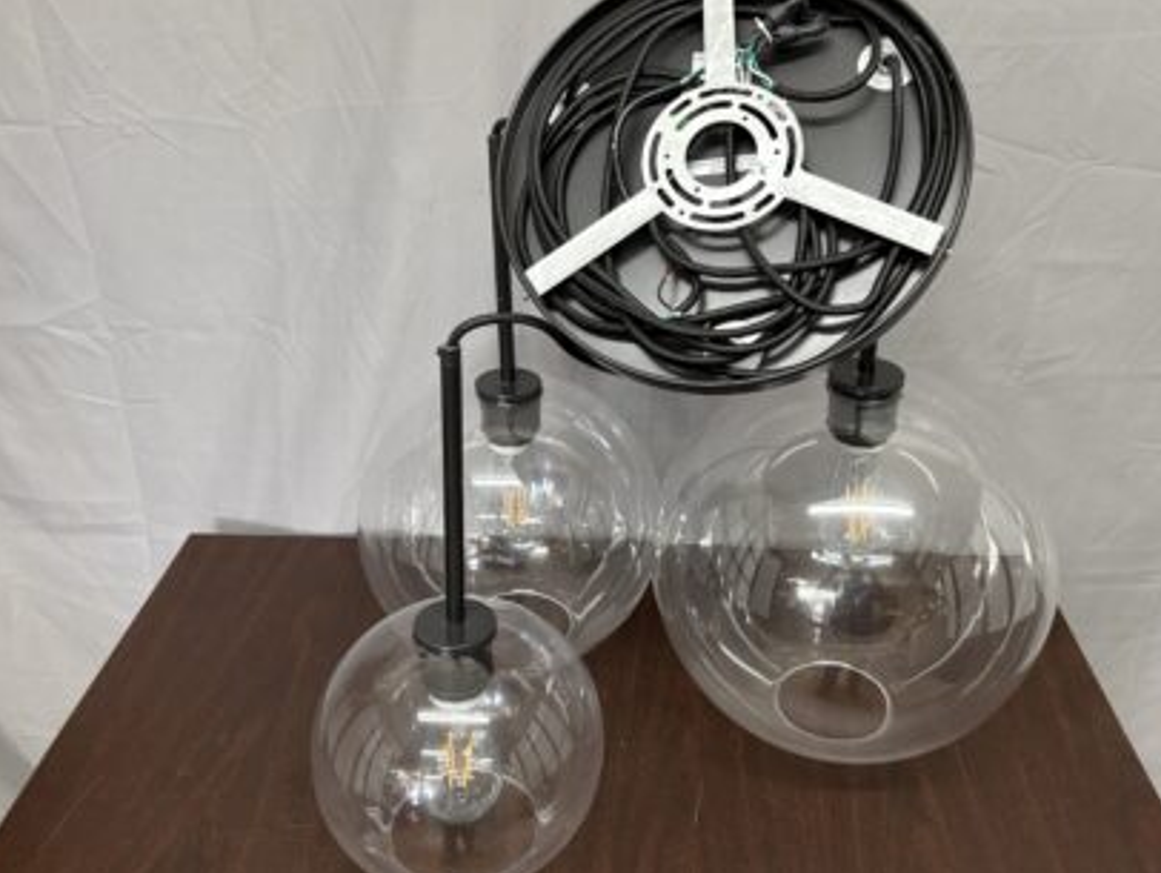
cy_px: 419
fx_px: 1074
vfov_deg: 44.2
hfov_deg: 56.7
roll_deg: -1.9
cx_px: 641
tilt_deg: -28.5
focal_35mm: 32
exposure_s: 1/60
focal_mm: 5.96
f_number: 1.6
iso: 200
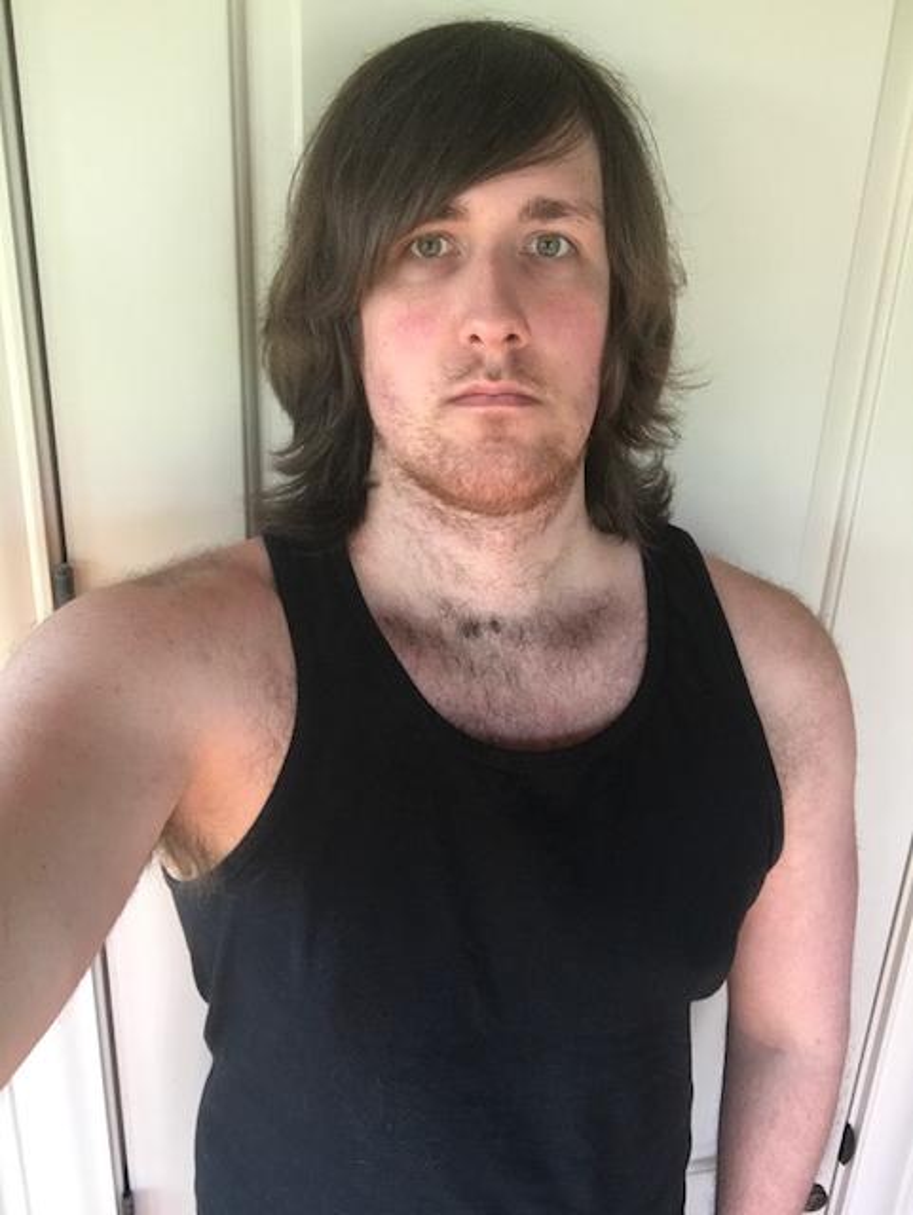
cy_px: 608
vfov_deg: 56.8
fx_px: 1124
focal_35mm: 32
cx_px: 456
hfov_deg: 44.2
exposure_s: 1/30
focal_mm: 2.87
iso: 64
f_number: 2.2
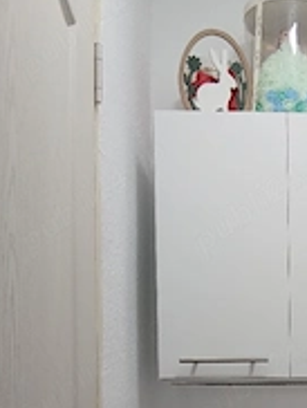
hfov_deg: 24.5
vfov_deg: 31.4
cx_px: 311
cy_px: 399
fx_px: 672
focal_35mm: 57
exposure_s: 1/50.3
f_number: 1.8
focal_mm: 3.98
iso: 64
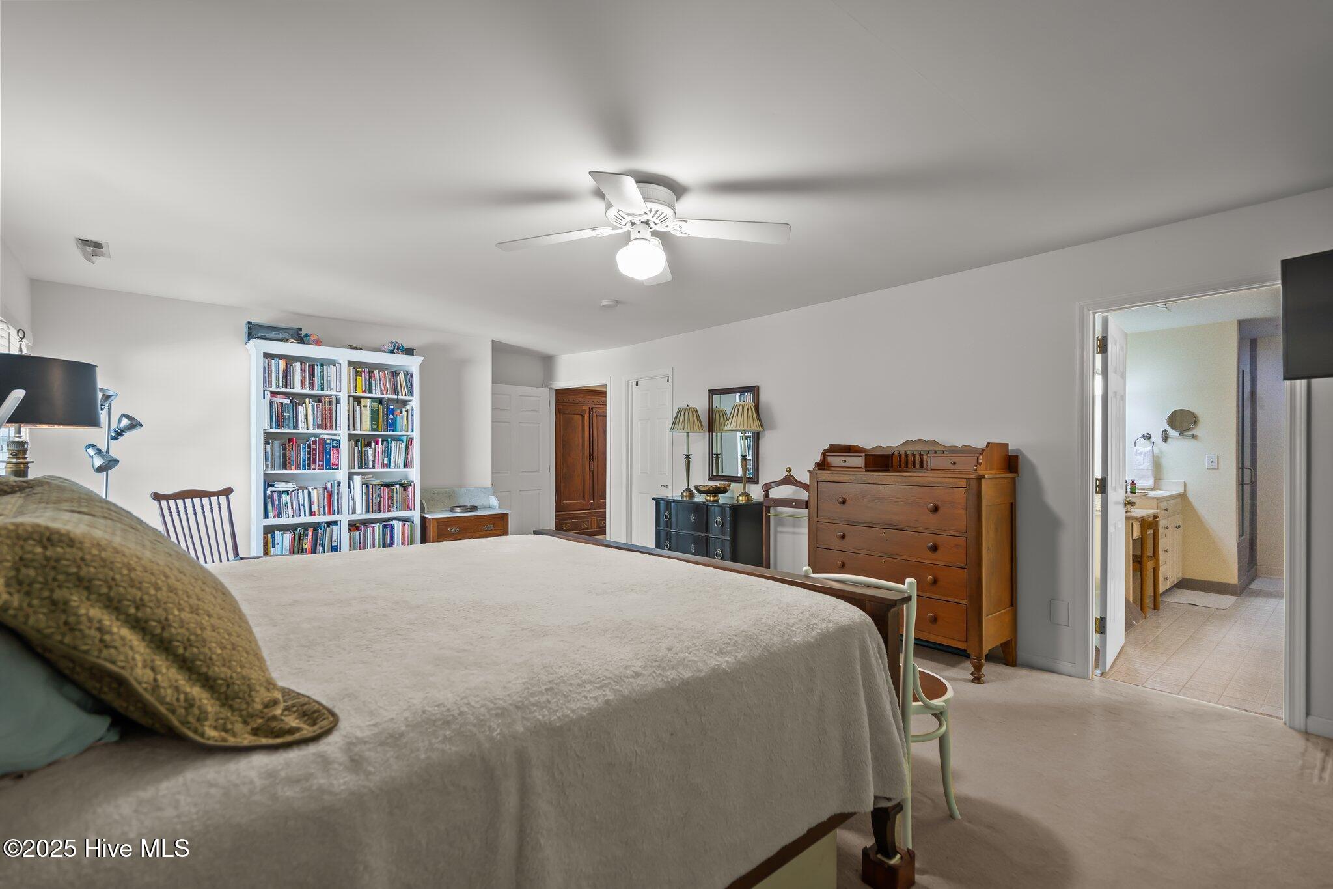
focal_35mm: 16
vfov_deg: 73.7
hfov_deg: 96.7
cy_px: 444
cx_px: 666
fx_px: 592
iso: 500
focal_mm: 16
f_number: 4
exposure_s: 1/5
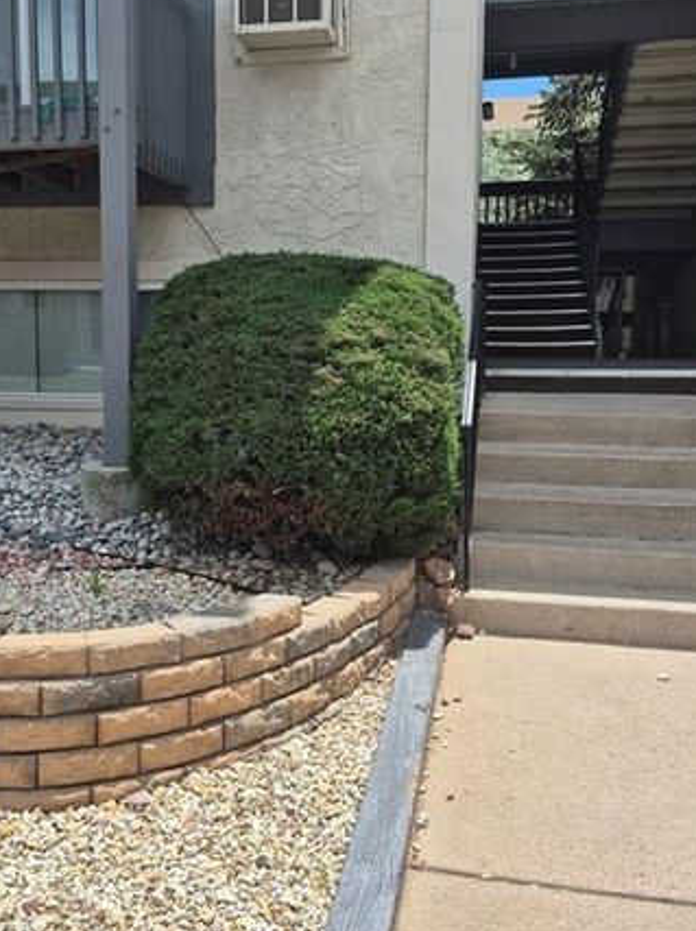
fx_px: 968
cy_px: 414
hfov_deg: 39.5
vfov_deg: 51.3
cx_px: 295
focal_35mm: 36
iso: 25
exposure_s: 1/1812
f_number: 1.8
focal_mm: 5.4
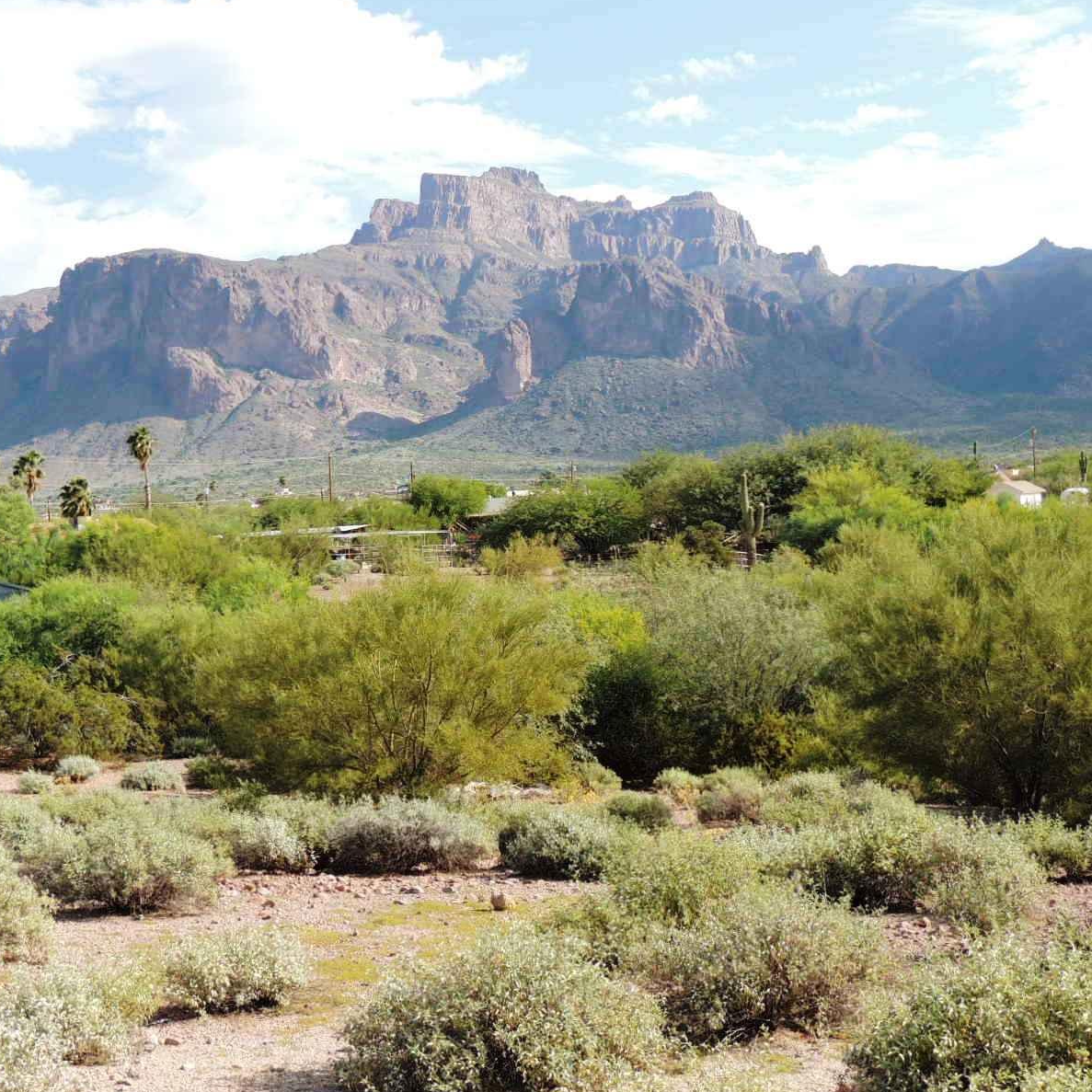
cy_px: 546
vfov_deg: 30.6
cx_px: 520
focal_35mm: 56
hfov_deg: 30.6
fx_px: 1999
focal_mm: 8.3
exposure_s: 1/500
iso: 100
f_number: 3.5
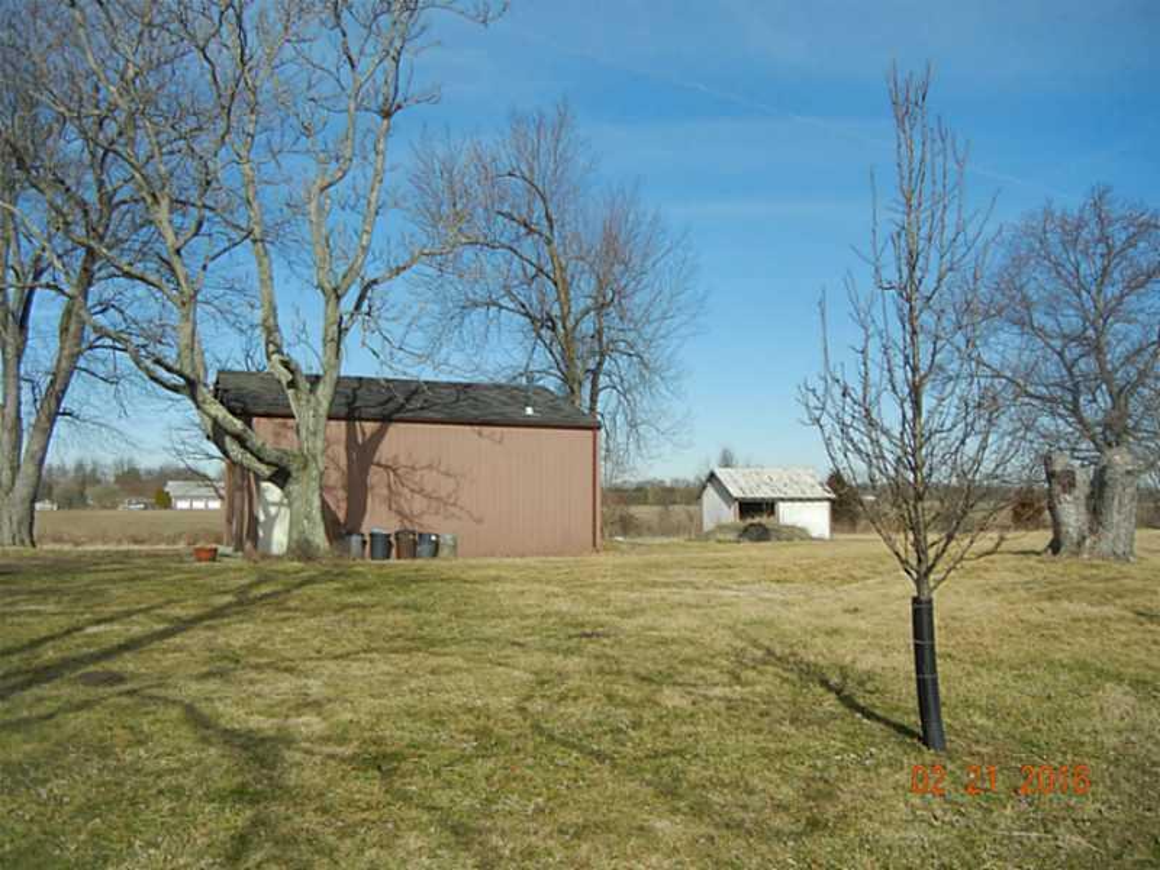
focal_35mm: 30
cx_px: 580
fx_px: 1005
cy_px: 435
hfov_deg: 60.0
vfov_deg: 46.8
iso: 160
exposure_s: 1/477
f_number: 7
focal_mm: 5.4
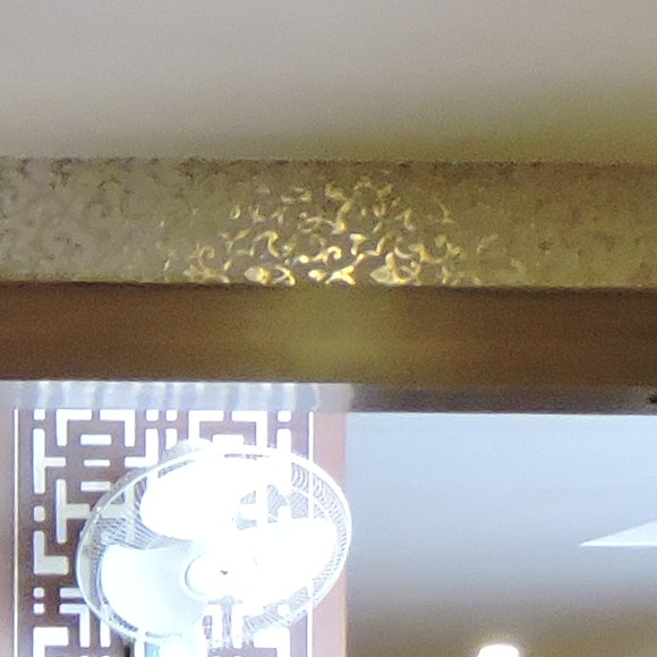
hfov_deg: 4.6
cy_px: 1406
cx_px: -1885
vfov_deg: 4.9
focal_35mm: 351
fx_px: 7537
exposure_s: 1/13
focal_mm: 8.9
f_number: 3.6
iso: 400
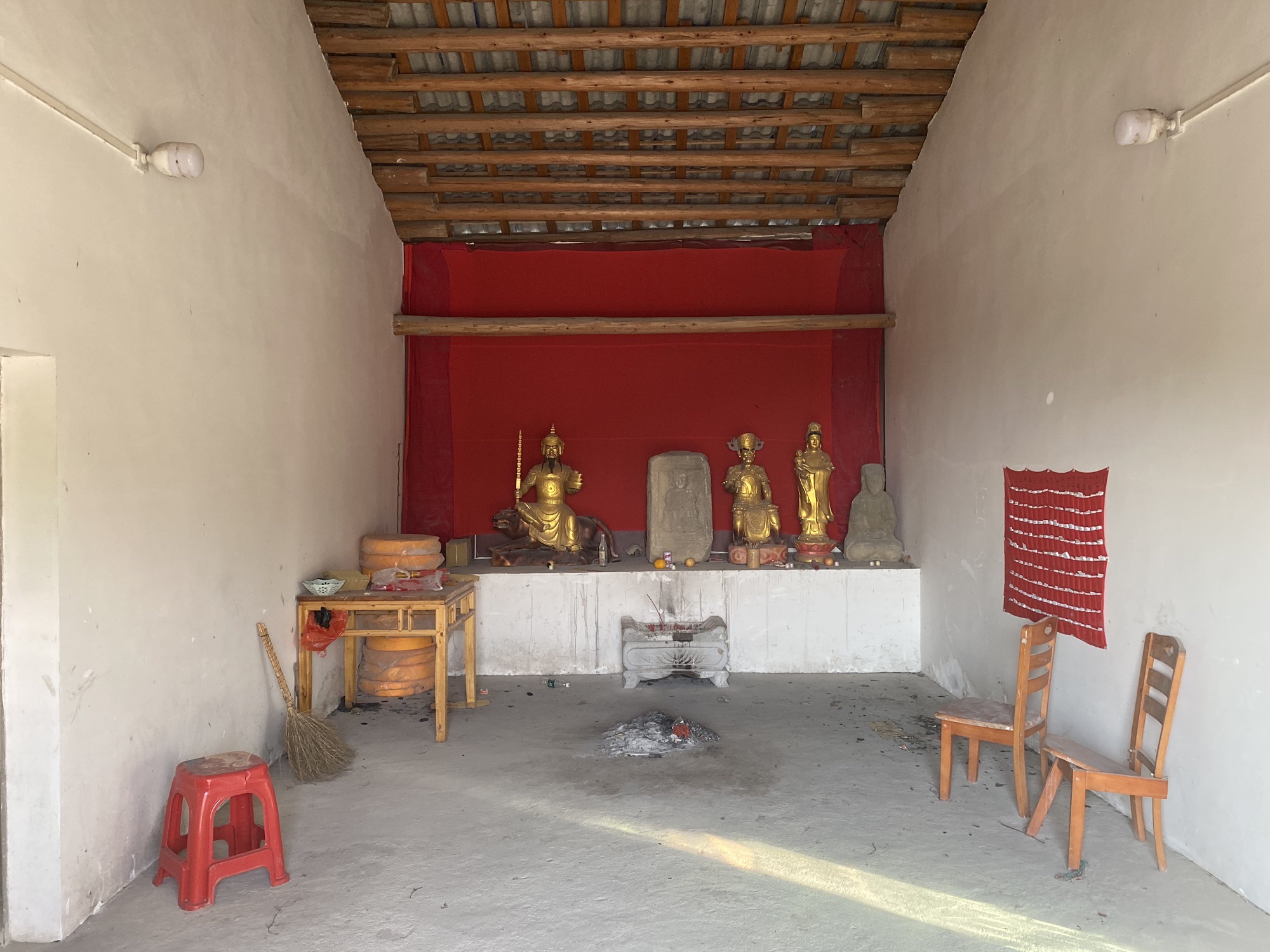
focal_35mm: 26
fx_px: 954
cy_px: 476
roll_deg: +1.1
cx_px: 635
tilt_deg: -0.3
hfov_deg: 67.3
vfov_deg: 53.1
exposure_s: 1/104
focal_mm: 4.25
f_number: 1.8
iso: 125
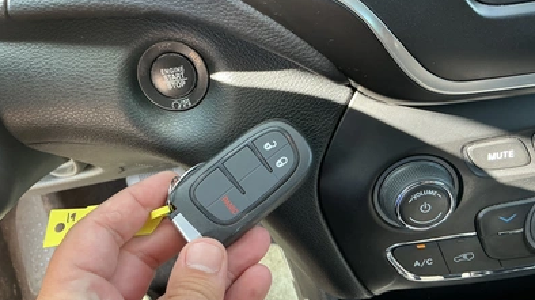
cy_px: 166
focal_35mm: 31
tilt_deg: -46.1
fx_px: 439
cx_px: 269
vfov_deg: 37.7
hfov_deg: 62.7
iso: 64
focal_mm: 3
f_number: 1.8
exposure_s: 1/73
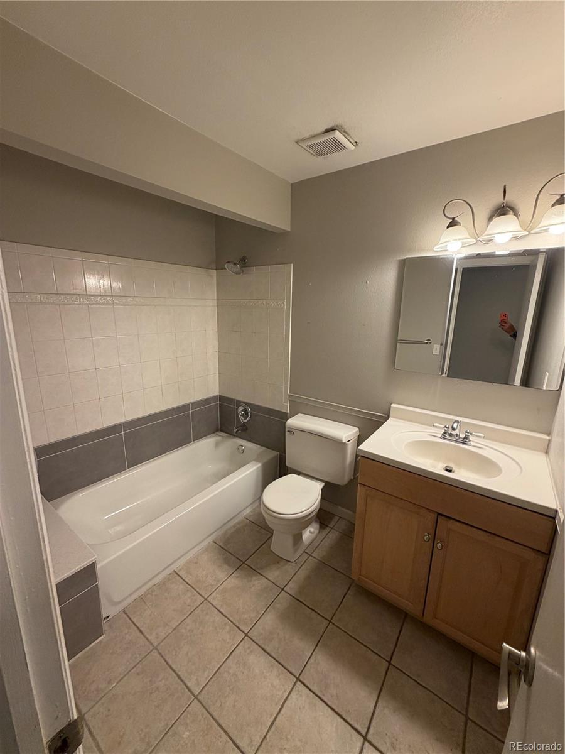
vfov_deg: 102.1
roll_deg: -0.2
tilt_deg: -13.7
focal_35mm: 14
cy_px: 377
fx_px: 305
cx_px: 282
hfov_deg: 85.7
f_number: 2.2
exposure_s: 1/60
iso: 200
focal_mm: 2.22
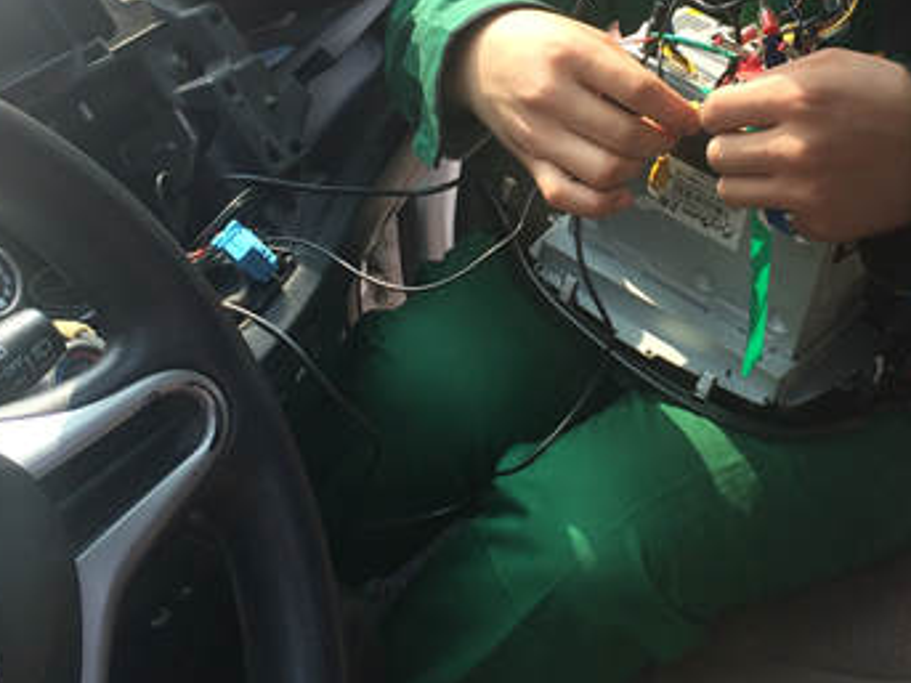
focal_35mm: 59
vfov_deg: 24.3
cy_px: 106
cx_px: 580
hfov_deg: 32.5
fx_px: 1552
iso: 32
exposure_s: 1/318
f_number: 2.2
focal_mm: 4.12
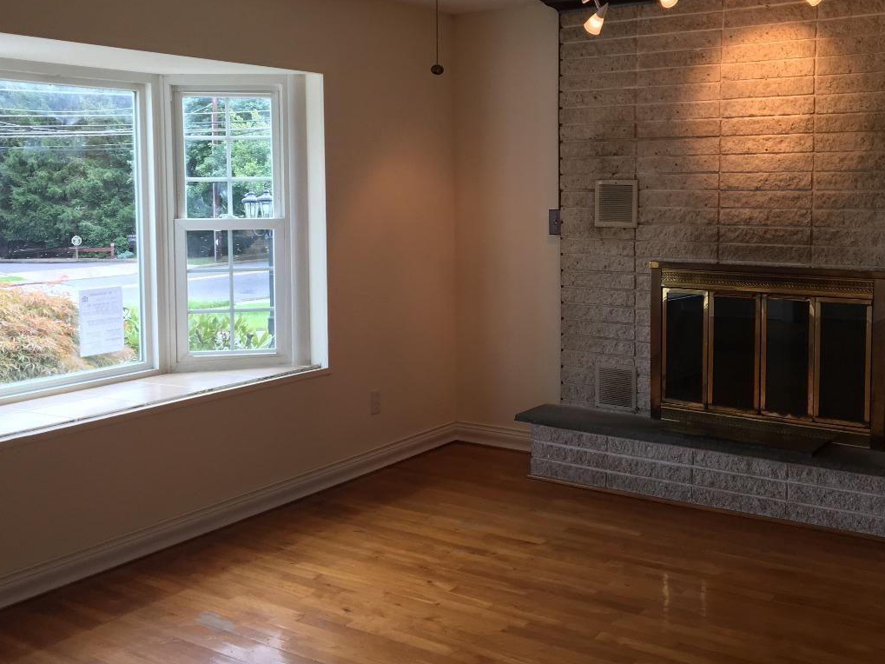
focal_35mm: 41
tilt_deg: -3.7
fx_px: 1048
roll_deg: -0.2
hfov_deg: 45.7
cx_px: 479
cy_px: 257
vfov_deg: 35.0
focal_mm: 4.15
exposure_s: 1/120
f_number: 2.2
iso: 40
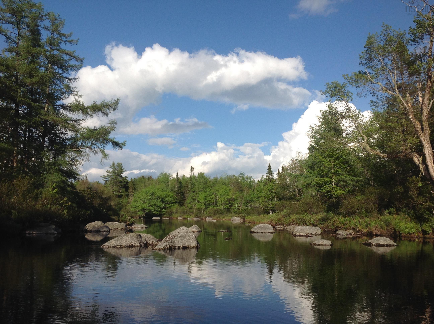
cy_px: 162
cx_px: 217
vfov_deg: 40.6
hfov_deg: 52.7
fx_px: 438
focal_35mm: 35
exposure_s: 1/2747
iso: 50
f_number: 2.4
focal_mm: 4.28
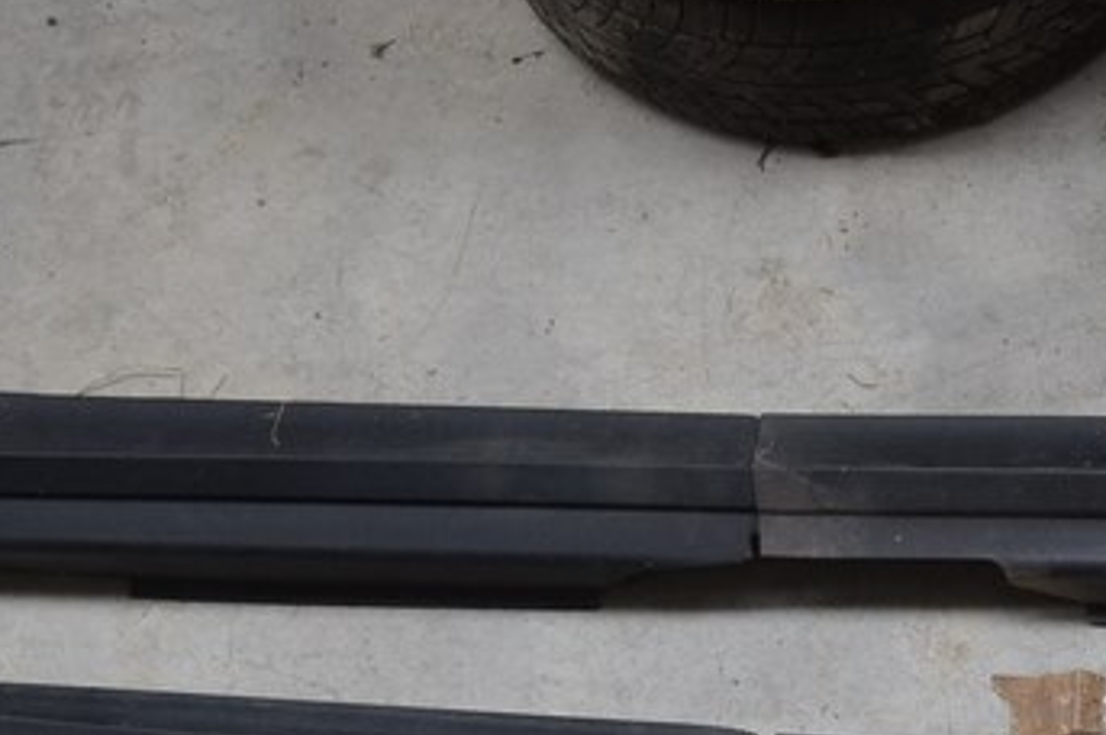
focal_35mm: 104
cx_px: 1109
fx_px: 3192
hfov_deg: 19.1
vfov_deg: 12.7
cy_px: 932
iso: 400
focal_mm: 22
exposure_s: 1/60
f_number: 4
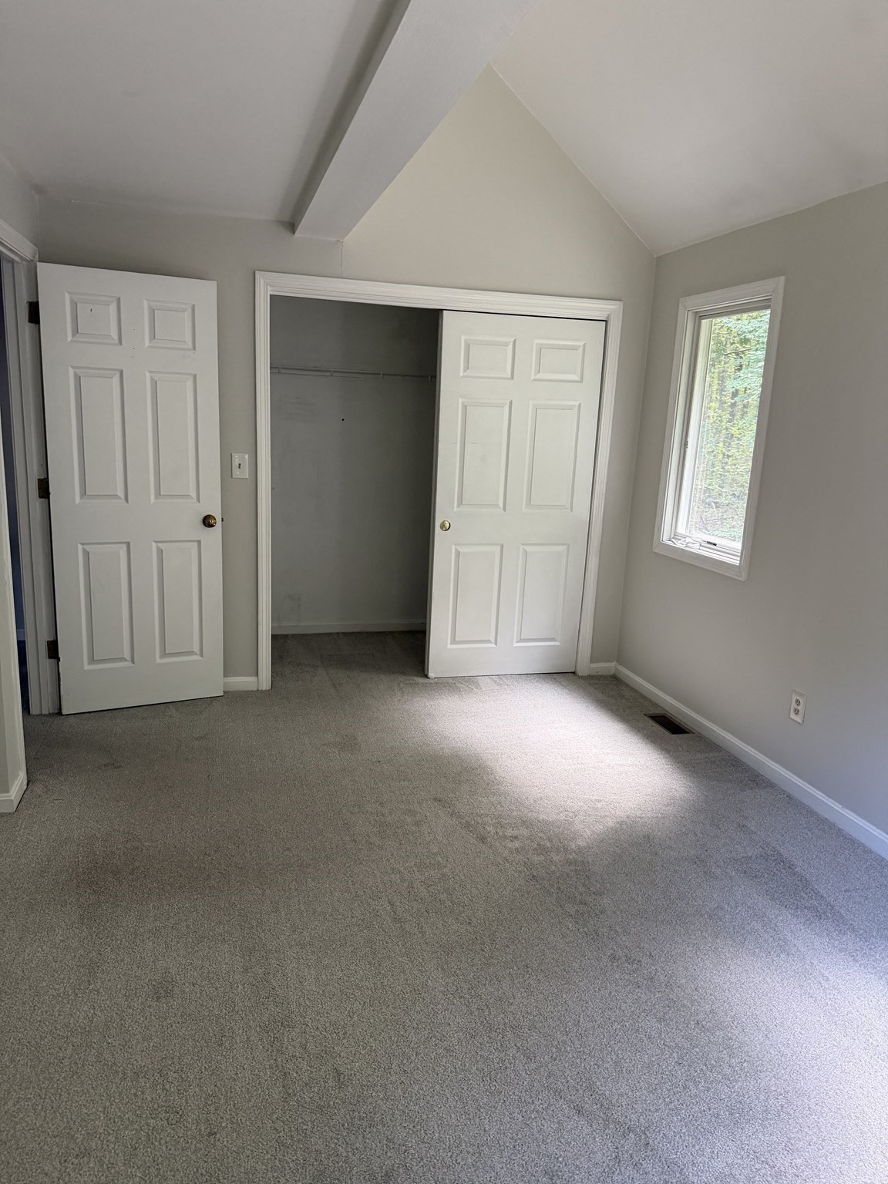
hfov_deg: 56.8
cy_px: 592
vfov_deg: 71.6
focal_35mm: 24
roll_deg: -2.1
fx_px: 821
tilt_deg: -12.8
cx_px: 444
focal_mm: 6.76
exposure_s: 1/60
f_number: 1.78
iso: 320
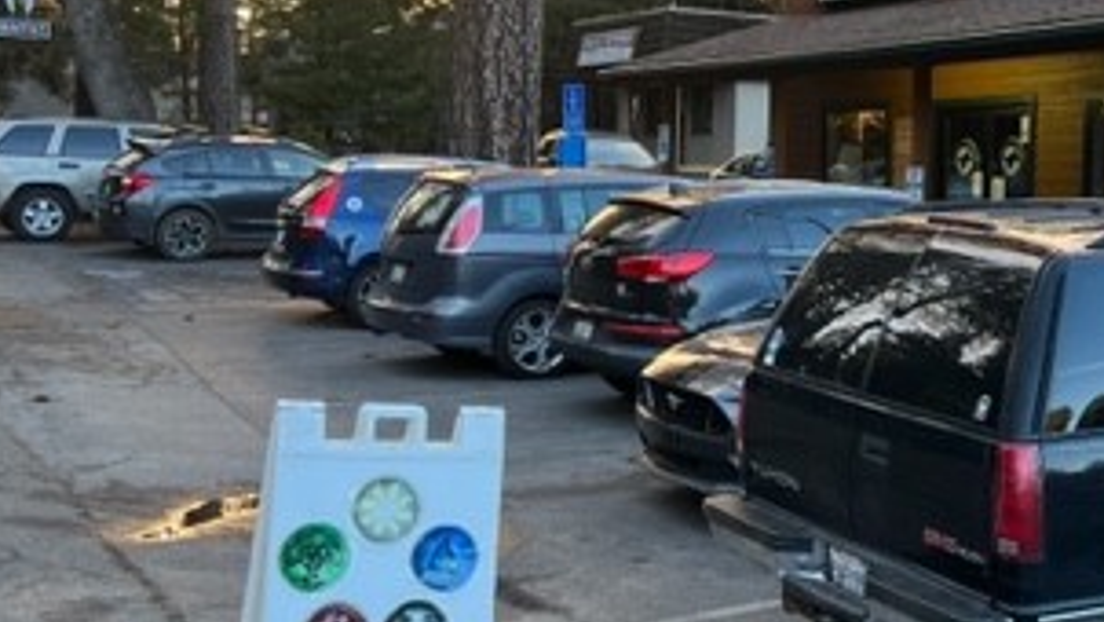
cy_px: 216
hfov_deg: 32.7
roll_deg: -2.4
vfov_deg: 20.0
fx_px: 1757
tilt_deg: -1.7
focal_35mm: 60
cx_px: 1038
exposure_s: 1/131
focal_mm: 5.7
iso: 64
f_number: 1.5
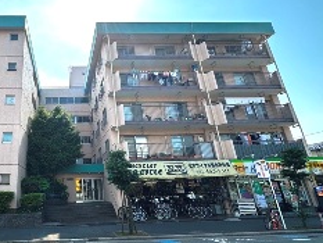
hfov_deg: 65.9
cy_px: 115
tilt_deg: +18.6
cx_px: 71
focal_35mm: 24
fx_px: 224
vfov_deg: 56.8
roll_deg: +1.9
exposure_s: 1/1182
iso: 50
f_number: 2.2
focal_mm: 2.22
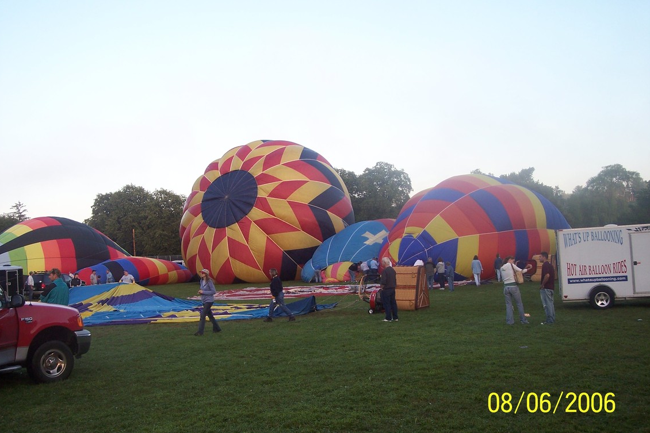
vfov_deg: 32.6
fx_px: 740
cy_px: 218
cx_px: 323
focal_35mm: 41
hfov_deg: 47.4
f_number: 3.4
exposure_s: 1/90
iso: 100
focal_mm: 8
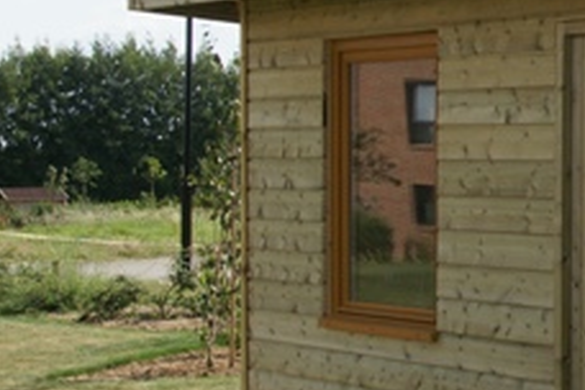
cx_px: 857
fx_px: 1885
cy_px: 150
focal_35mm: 116
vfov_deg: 11.8
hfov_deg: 16.2
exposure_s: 1/250
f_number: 10
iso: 200
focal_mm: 22
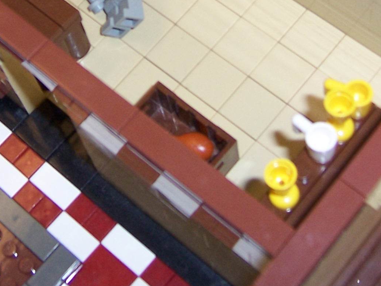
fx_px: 903
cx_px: 125
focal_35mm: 82
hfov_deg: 23.7
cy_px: -48
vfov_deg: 17.3
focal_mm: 5.5
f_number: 2.8
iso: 140
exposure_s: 1/60
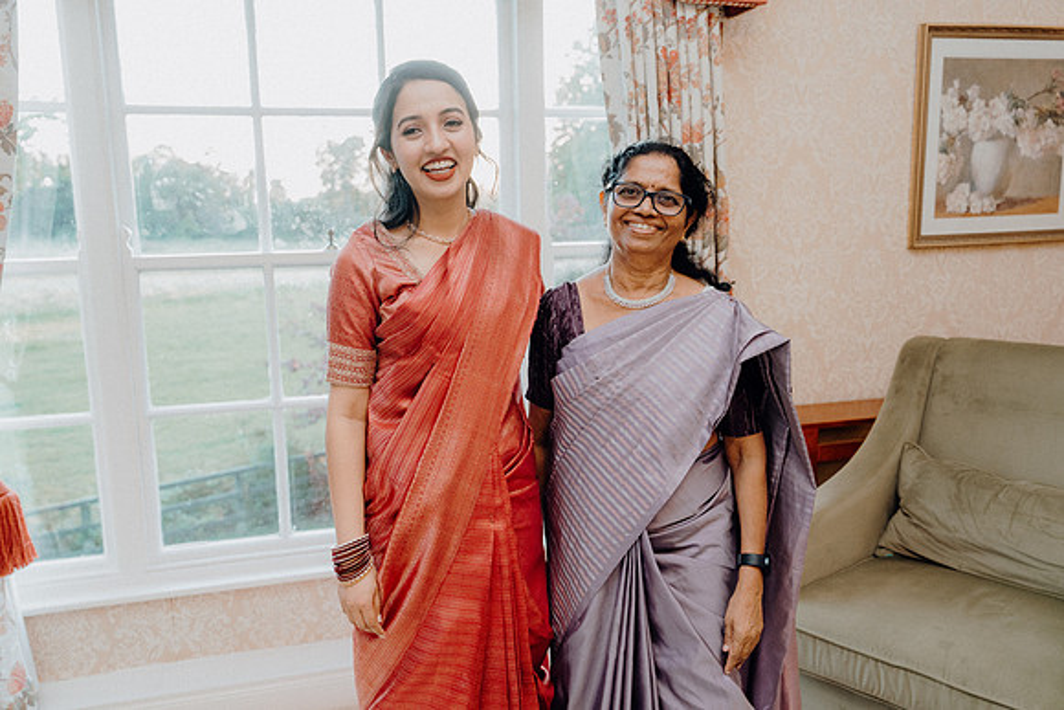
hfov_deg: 61.9
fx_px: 887
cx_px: 532
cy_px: 355
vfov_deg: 43.6
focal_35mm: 30
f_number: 3.5
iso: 2500
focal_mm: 30
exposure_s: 1/200
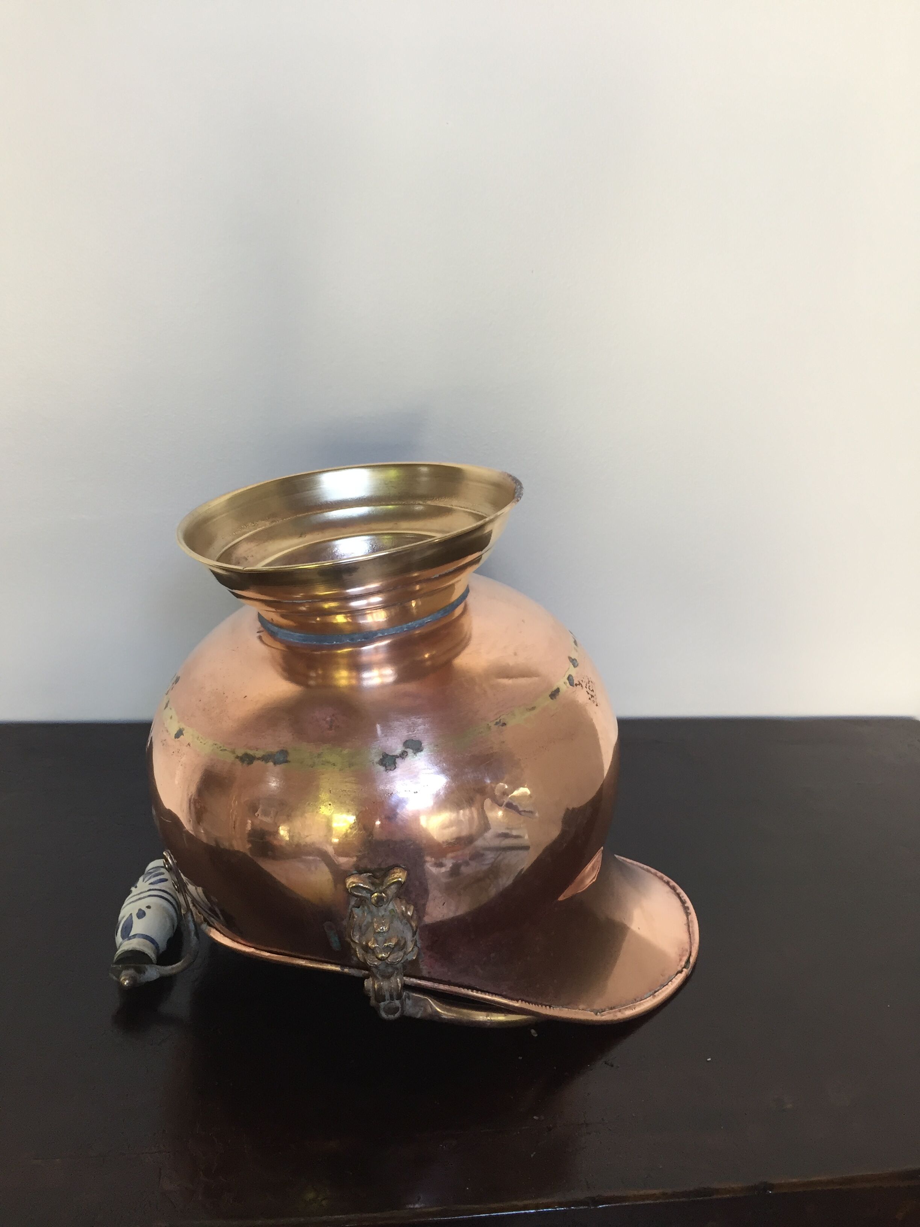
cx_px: 460
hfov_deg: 48.2
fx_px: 1028
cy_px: 614
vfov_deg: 61.7
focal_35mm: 29
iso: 100
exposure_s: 1/33
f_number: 2.2
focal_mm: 4.15
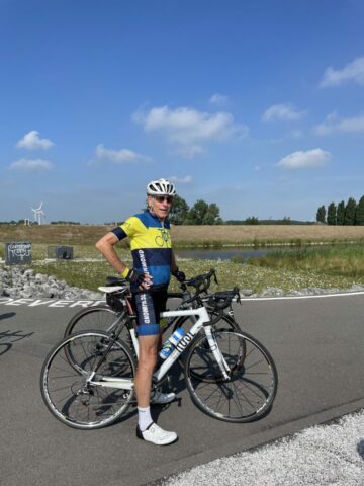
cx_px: 182
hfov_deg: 53.1
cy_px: 243
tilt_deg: -1.4
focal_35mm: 26
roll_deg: +1.0
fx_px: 365
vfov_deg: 67.3
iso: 32
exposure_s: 1/4831
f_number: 1.6
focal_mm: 4.2
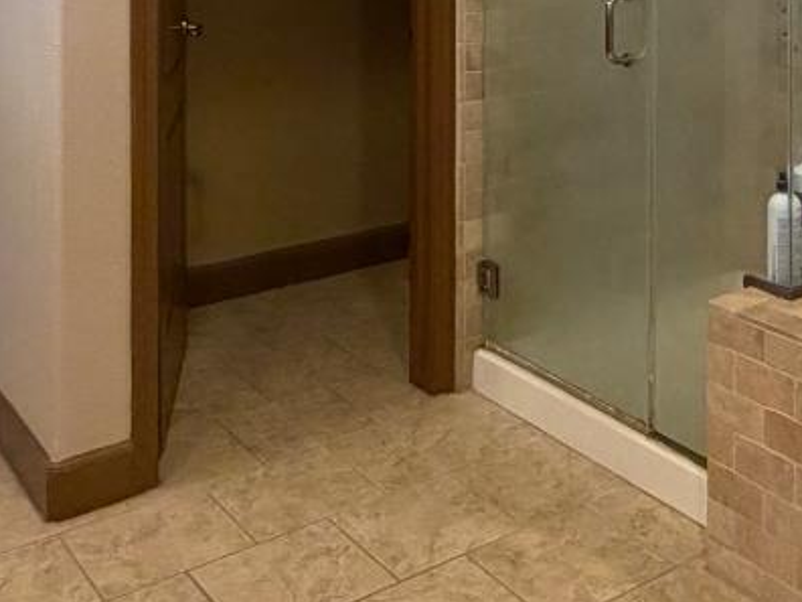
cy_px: -131
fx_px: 1228
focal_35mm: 53
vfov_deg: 24.7
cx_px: 608
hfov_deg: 35.3
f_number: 2.2
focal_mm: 2.22
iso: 320
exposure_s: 1/60
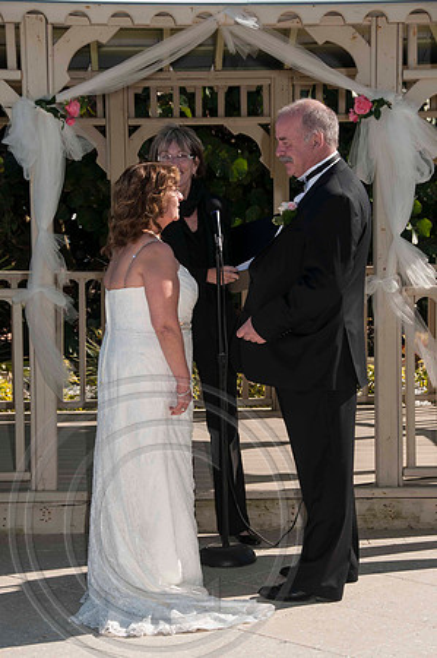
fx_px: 1642
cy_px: 329
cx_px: 218
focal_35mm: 90
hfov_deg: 15.2
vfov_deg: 22.6
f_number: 10
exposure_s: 1/250
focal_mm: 60
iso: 100
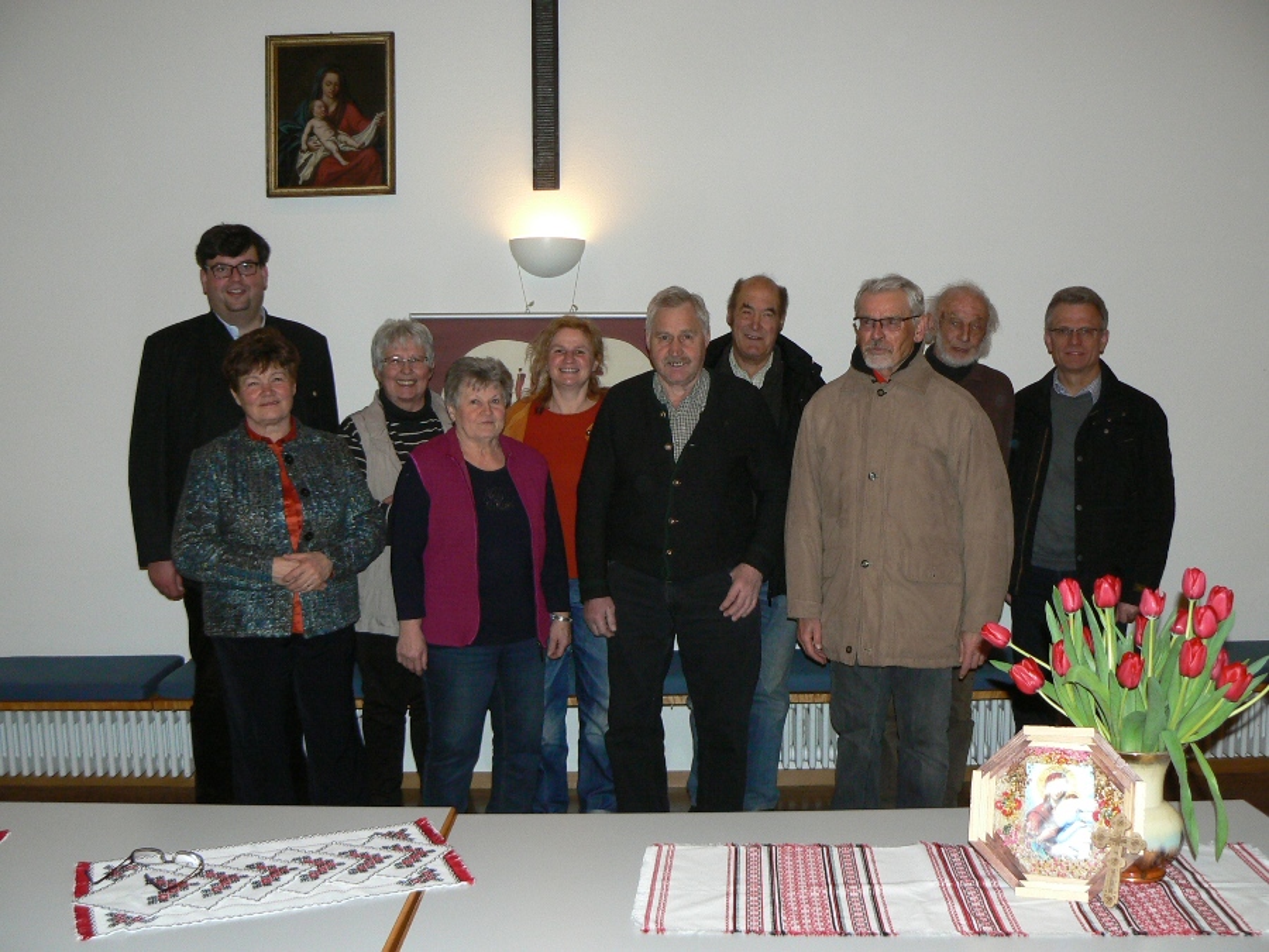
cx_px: 634
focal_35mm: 36
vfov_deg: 39.7
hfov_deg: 51.4
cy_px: 476
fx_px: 1320
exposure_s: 1/30
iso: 125
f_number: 2.8
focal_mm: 6
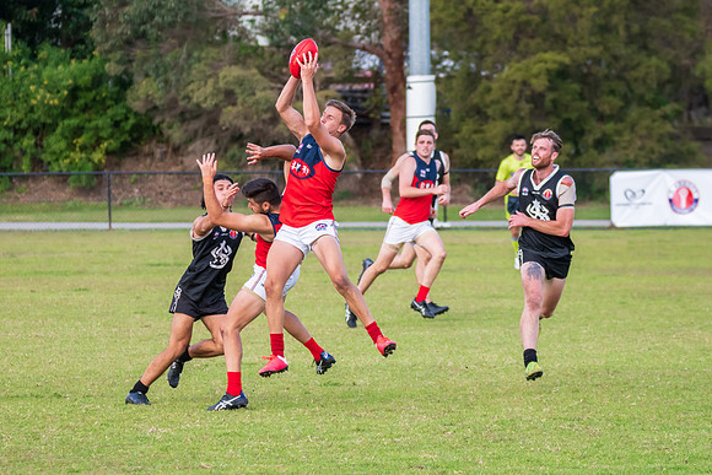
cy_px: 216
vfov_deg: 4.0
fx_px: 6738
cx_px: 396
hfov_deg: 6.0
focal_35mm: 341
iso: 800
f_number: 6.3
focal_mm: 200
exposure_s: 1/1250
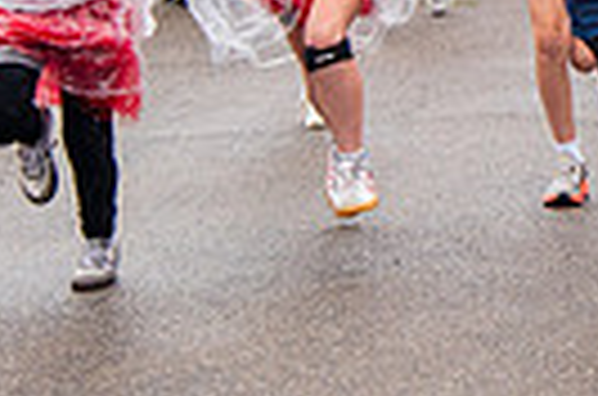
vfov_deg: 6.3
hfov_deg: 9.5
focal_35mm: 214
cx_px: 793
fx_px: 3546
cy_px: -234
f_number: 4
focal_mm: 48
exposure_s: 1/1250
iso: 1600
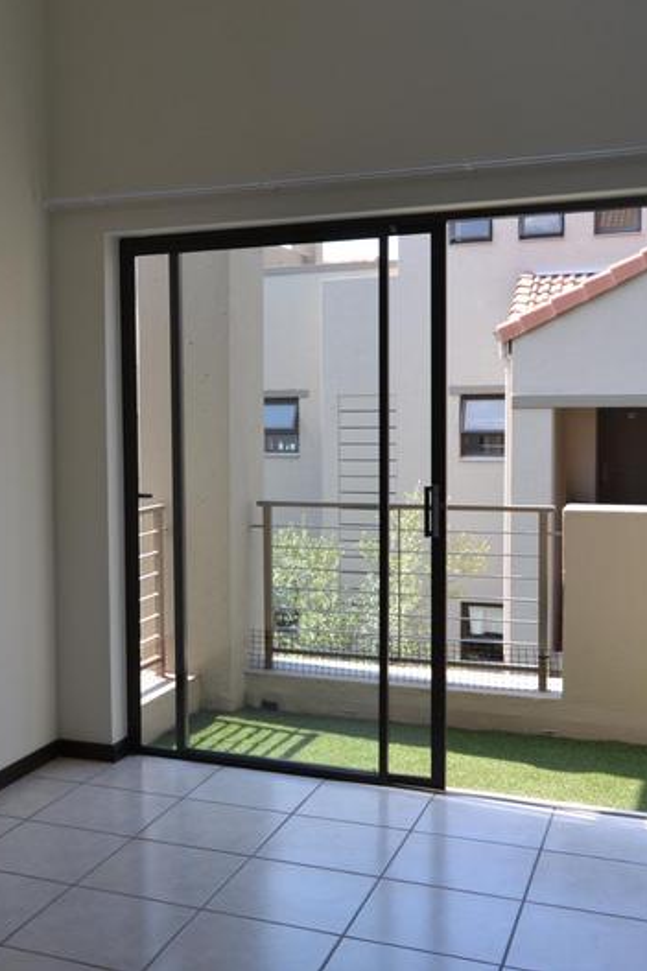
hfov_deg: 31.7
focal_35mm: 41
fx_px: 1106
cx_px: 124
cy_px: 482
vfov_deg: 47.4
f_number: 5.6
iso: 100
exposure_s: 1/125
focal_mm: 18
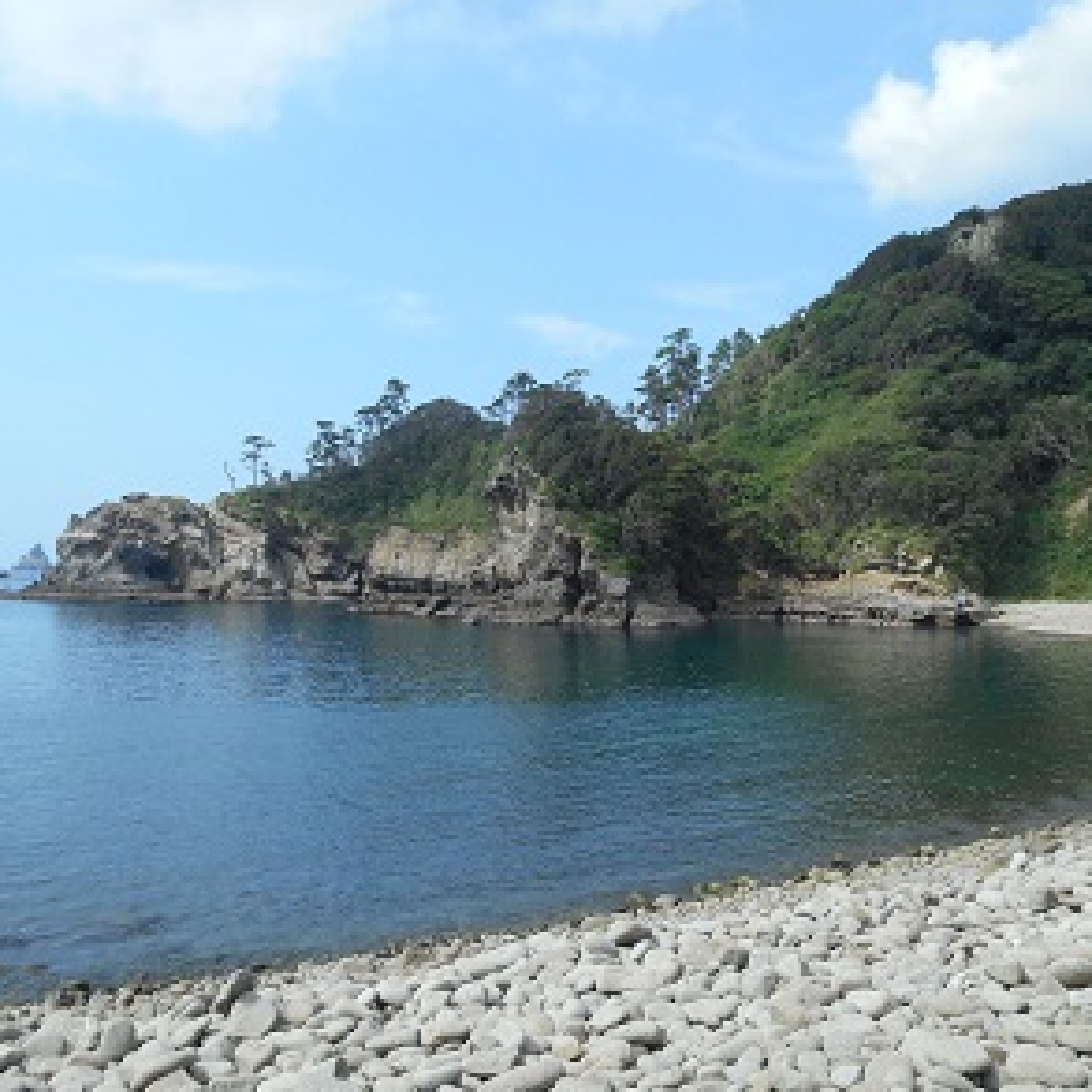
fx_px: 1249
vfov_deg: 47.2
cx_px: 563
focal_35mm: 35
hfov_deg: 47.2
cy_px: 555
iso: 80
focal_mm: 5.2
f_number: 4
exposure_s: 1/500
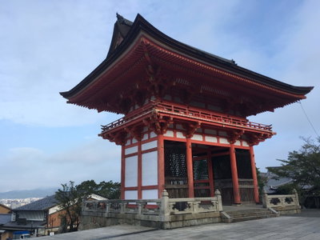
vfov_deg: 48.2
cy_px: 120
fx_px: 268
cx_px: 160
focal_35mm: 29
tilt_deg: +16.7
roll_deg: -0.5
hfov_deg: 61.7
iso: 25
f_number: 2.2
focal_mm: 4.15
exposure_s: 1/674
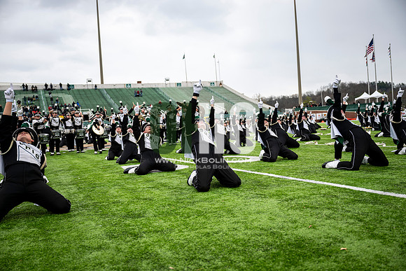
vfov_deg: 39.4
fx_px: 378
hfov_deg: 56.5
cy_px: 136
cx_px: 203
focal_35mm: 34
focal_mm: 33.5
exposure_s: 1/500
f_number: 2.8
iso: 100
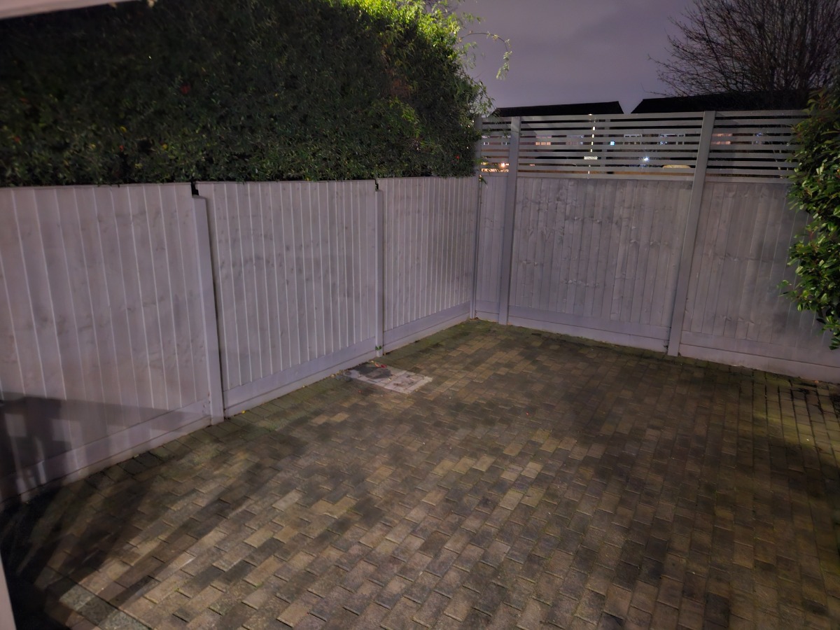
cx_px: 420
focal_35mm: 23
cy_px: 315
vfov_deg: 58.9
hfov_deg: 73.9
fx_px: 558
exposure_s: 1/7
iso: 2000
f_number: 1.8
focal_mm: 5.4
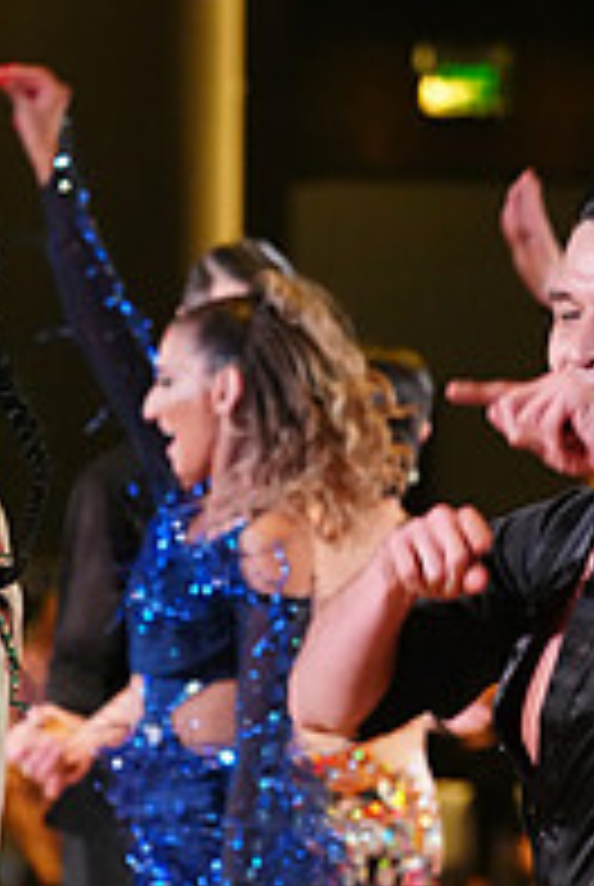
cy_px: 1039
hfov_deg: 3.7
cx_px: 232
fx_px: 9273
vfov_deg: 5.5
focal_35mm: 376
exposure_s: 1/400
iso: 4000
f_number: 4
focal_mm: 128
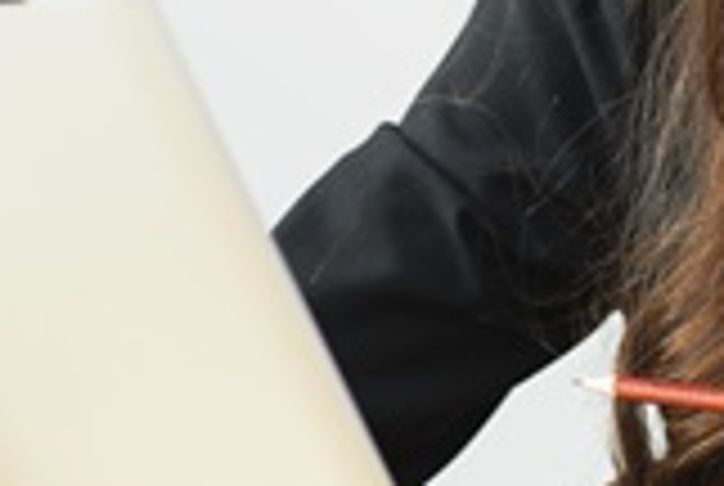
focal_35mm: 316
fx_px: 6367
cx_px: 711
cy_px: -166
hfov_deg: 6.5
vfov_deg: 4.4
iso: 160
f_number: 3.5
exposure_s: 1/125
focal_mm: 85
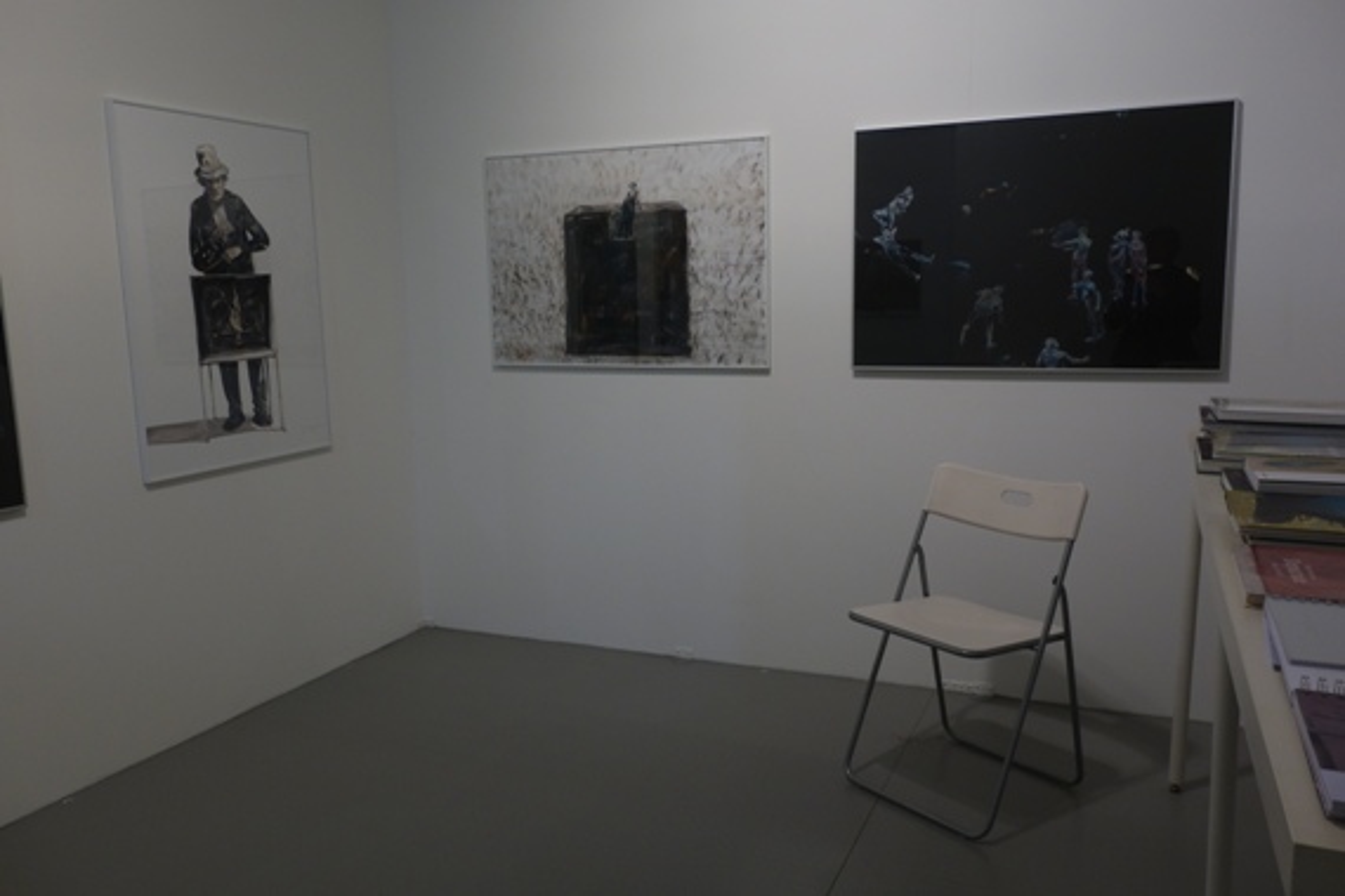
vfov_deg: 46.4
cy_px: 448
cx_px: 672
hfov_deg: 65.5
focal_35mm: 28
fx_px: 1046
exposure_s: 1/30
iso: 250
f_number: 6.3
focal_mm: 10.4
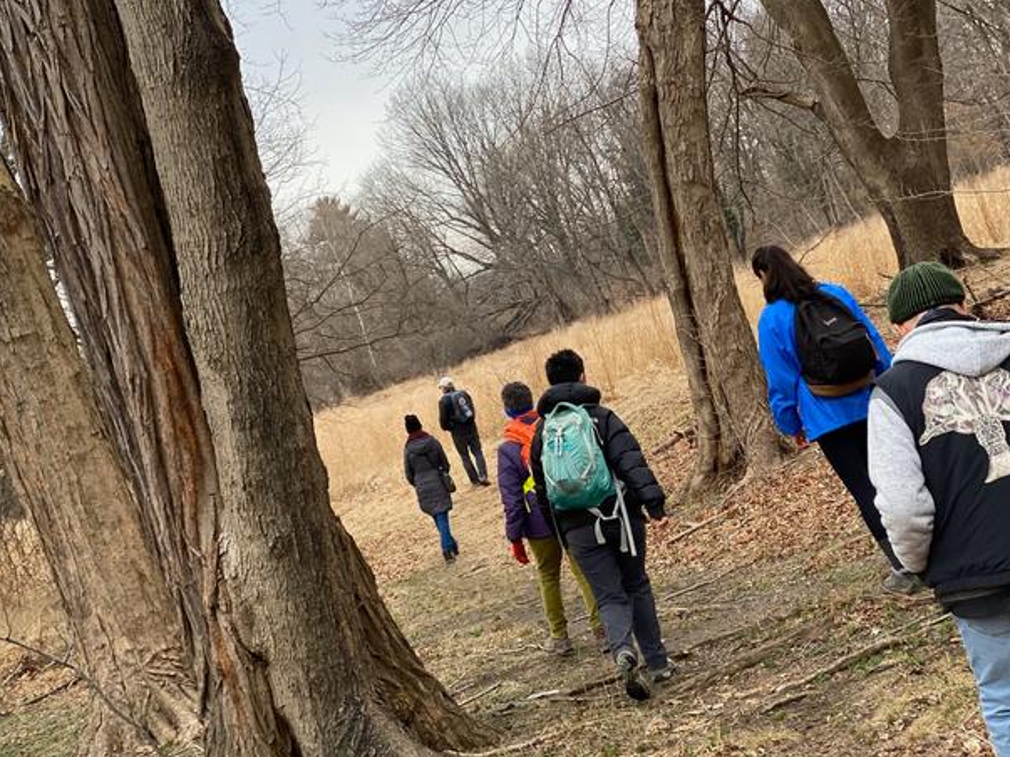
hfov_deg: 28.2
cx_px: 518
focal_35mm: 69
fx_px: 2013
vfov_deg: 21.3
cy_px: 471
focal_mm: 6
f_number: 2
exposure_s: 1/163
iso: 20
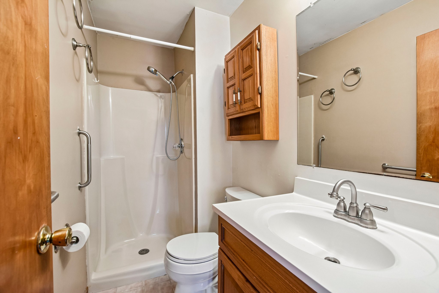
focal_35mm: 15
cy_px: 146
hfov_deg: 100.4
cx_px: 220
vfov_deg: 77.3
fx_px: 183
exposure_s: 1/13
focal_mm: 10
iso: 500
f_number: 8
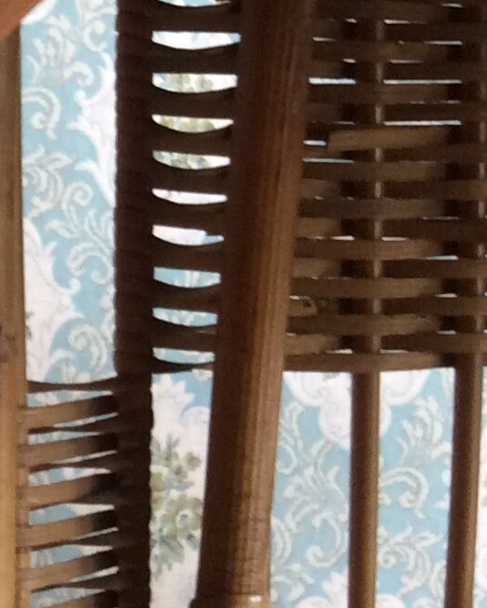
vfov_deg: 15.6
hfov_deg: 11.6
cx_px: -399
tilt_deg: -3.3
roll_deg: -1.7
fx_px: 2215
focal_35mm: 123
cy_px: 198
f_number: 2.4
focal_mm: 3.3
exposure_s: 1/25
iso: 80
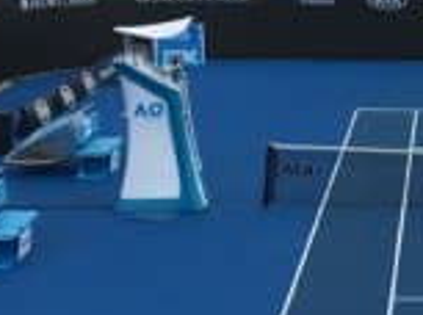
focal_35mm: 146
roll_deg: -2.5
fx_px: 1780
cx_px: 711
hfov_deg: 12.6
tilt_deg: -1.9
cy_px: -66
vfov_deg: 10.0
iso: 25
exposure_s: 1/641
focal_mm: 4.15
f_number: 2.2
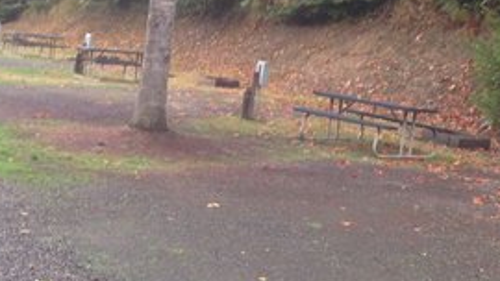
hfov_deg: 29.7
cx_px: 199
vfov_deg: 16.8
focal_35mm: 71
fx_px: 942
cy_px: 44
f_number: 2.4
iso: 50
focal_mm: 4.12
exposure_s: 1/24
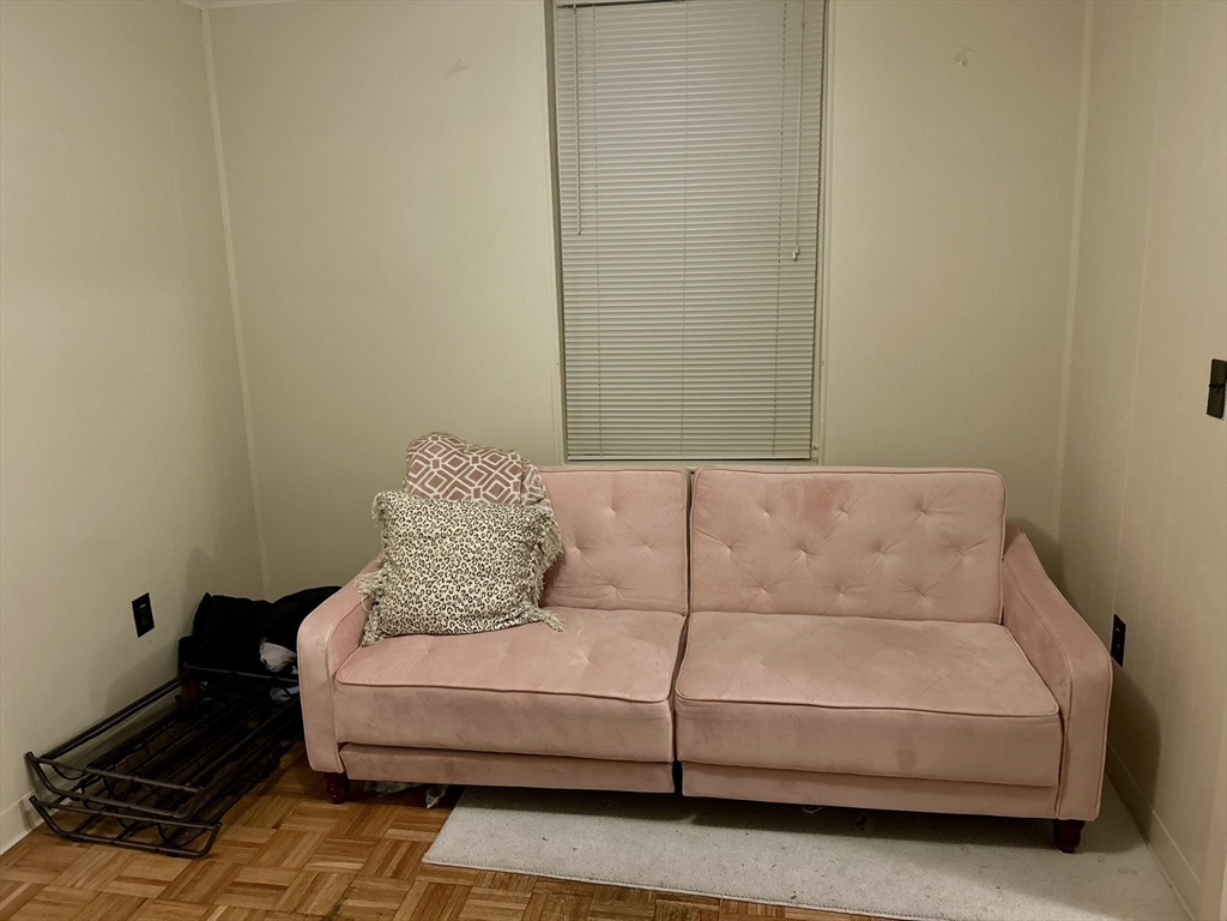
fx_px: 922
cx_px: 614
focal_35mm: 26
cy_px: 460
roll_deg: +1.1
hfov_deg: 67.3
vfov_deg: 53.1
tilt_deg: -9.6
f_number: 1.5
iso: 640
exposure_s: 1/30
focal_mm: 5.7
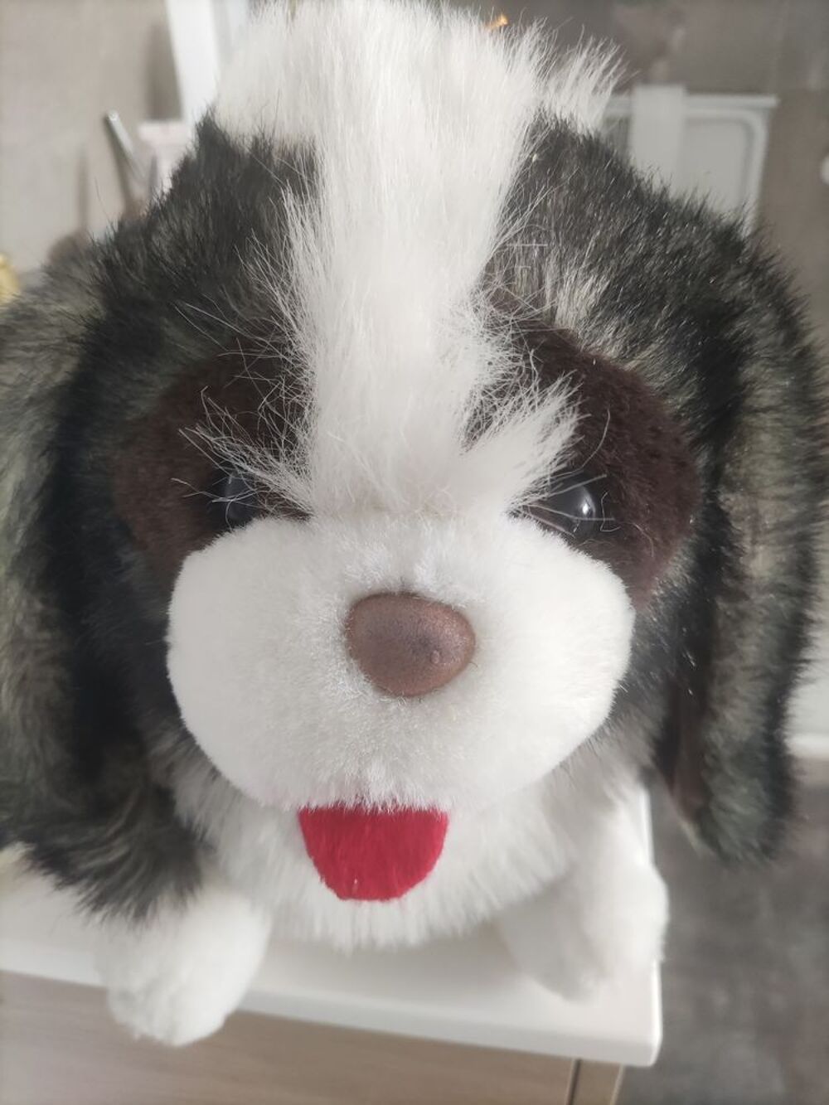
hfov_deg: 53.1
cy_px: 552
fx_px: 830
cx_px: 414
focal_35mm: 26
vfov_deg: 67.3
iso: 323
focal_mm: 4.71
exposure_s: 1/50
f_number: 1.79
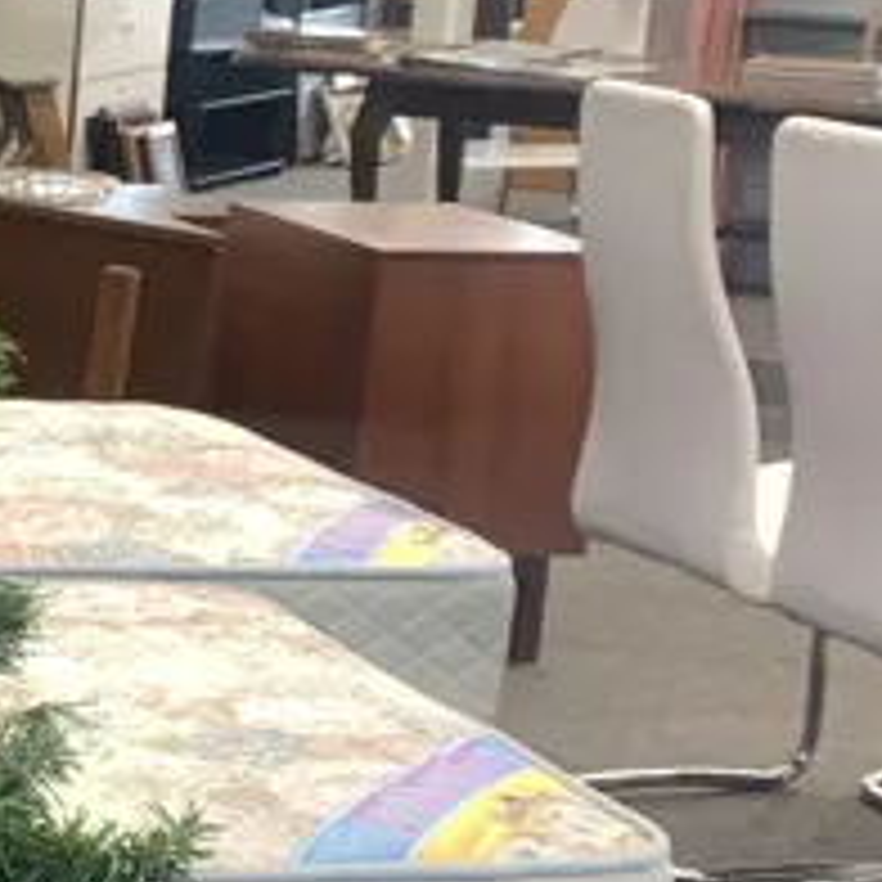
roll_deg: -1.9
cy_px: 765
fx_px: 3459
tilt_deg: -14.0
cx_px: -549
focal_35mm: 120
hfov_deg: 13.5
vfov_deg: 14.4
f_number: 1.8
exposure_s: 1/50
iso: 64
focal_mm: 4.25
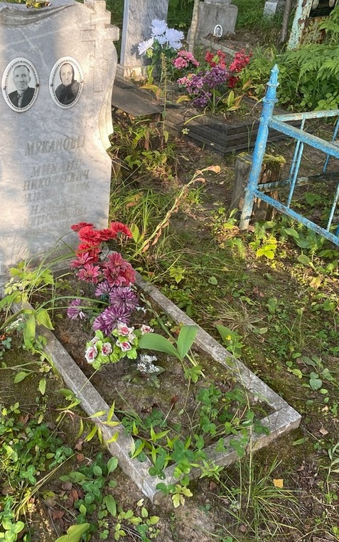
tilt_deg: -26.1
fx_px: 547
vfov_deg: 52.7
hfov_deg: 34.3
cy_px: 270
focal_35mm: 37
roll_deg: -5.2
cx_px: 126
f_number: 1.6
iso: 64
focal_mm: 4.2
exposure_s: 1/121
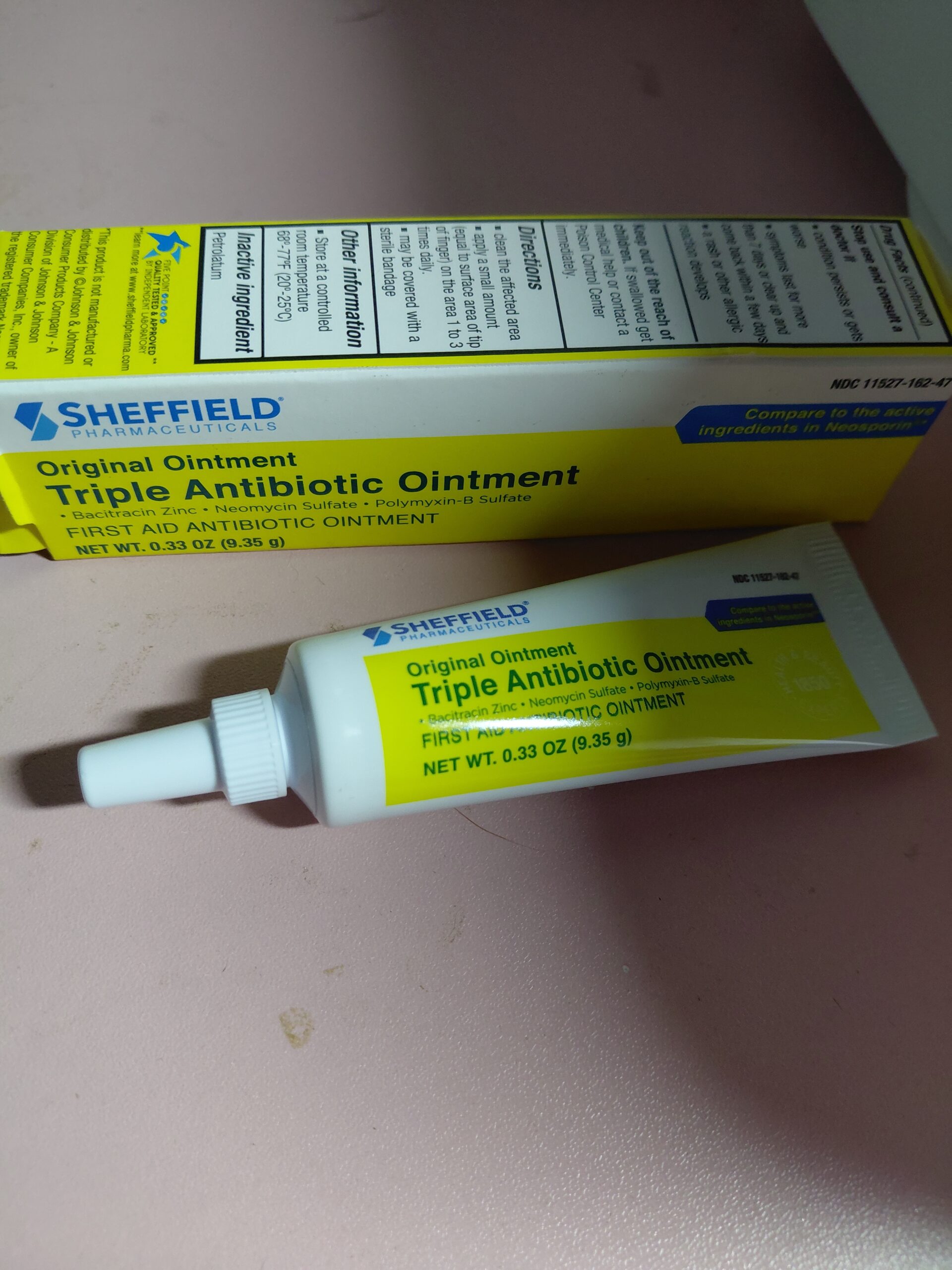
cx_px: 476
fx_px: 917
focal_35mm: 25
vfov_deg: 69.4
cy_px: 635
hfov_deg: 54.9
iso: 320
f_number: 1.8
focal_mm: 4.69
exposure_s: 1/60
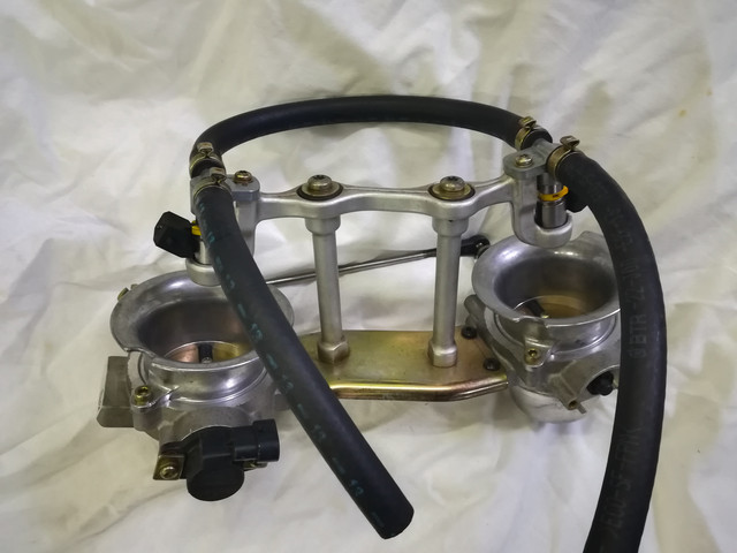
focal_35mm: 26
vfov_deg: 53.1
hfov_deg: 67.3
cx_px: 368
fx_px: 554
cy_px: 276
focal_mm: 3.83
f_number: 2.2
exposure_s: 1/25
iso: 500
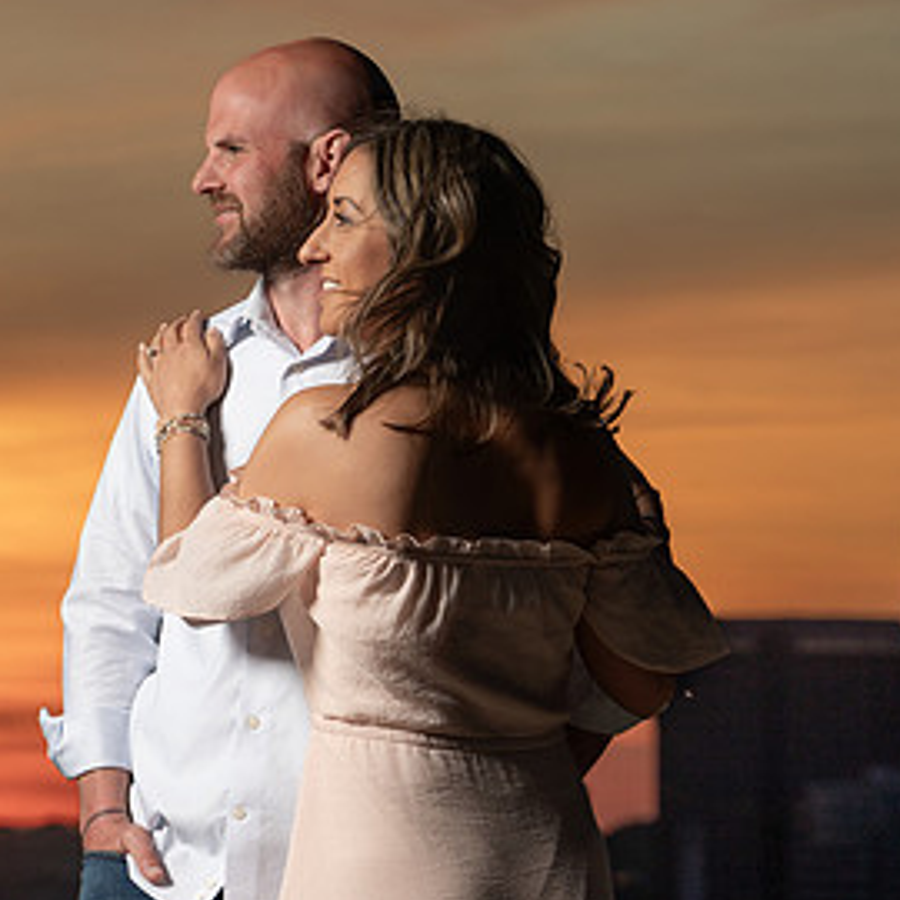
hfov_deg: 6.7
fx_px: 7677
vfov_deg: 6.7
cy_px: 525
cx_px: 17
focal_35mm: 261
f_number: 8
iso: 100
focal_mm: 143
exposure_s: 1/200
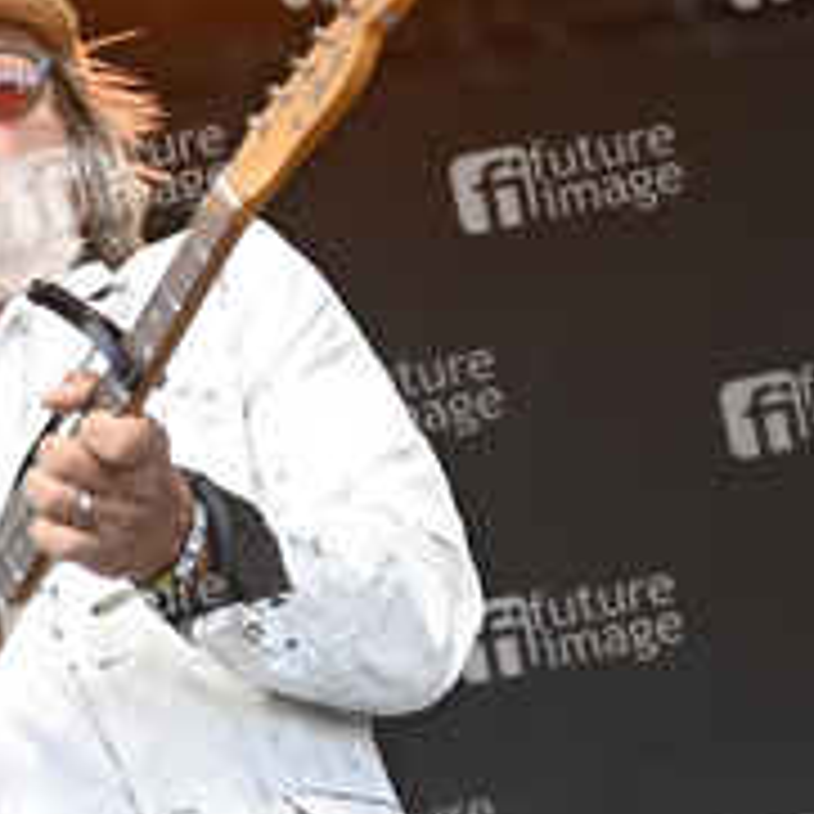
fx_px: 4842
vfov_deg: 9.6
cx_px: -2
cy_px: 517
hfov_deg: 9.5
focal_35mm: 182
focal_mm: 86
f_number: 2.8
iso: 320
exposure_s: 1/400
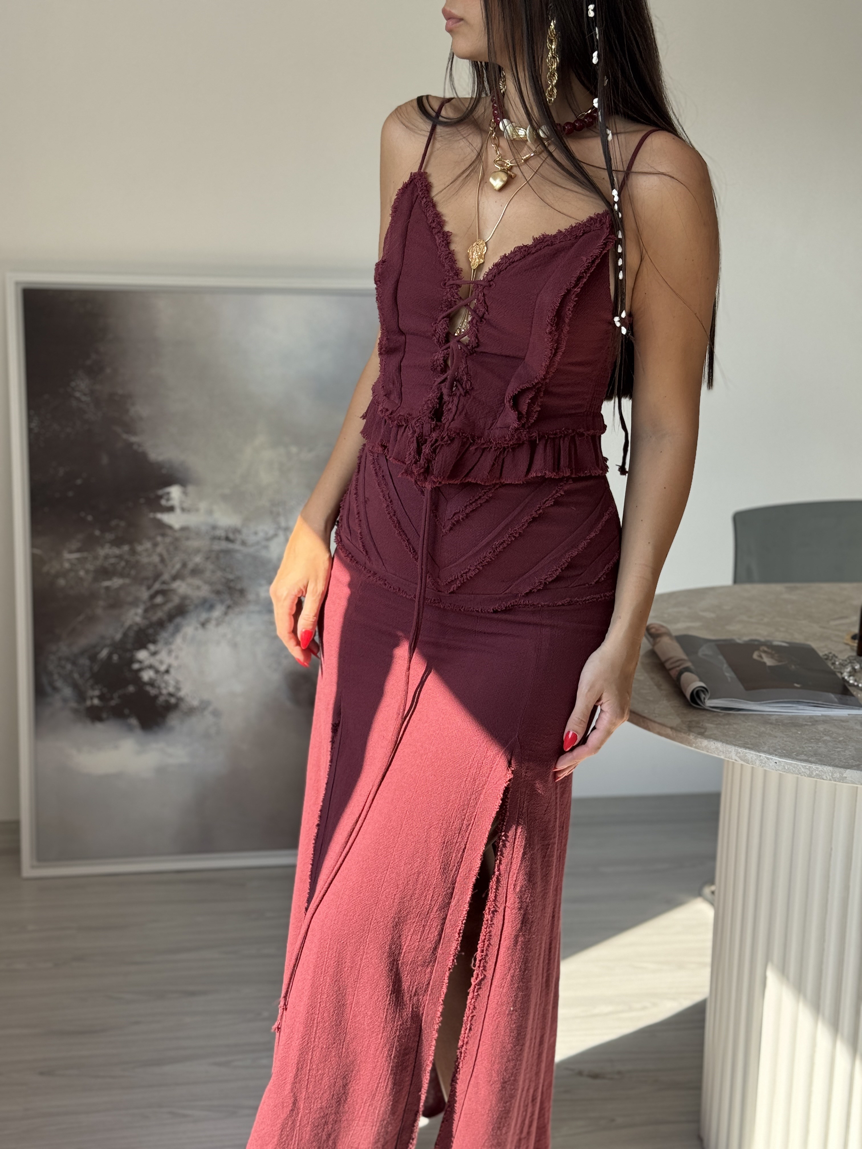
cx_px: 431
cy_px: 574
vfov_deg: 39.7
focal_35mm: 48
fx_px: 1594
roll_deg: -2.0
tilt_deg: -13.4
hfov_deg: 30.3
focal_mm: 6.76
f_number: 1.78
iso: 64
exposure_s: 1/439
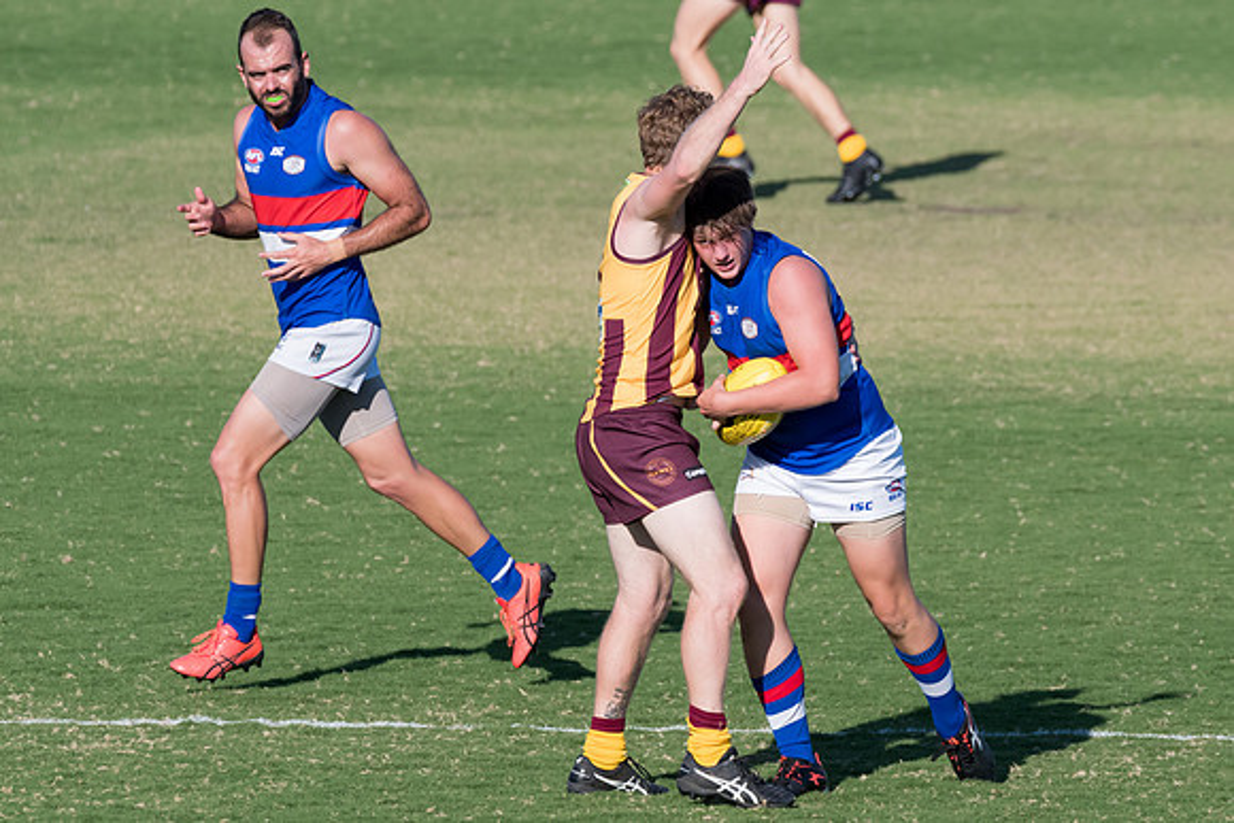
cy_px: 492
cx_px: 738
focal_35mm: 682
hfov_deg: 3.0
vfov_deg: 2.0
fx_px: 23380
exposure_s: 1/2500
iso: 800
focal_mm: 380
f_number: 8
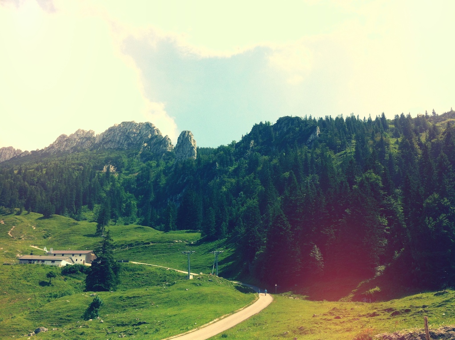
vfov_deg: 40.6
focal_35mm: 35
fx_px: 459
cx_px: 228
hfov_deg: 52.7
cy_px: 170
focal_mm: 3.85
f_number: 2.8
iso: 80
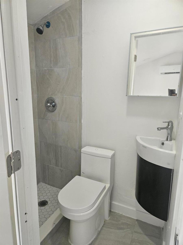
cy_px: 122
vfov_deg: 73.9
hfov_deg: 58.9
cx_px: 92
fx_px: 162
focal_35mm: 23
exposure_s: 1/359
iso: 320
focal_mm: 5.4
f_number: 1.8
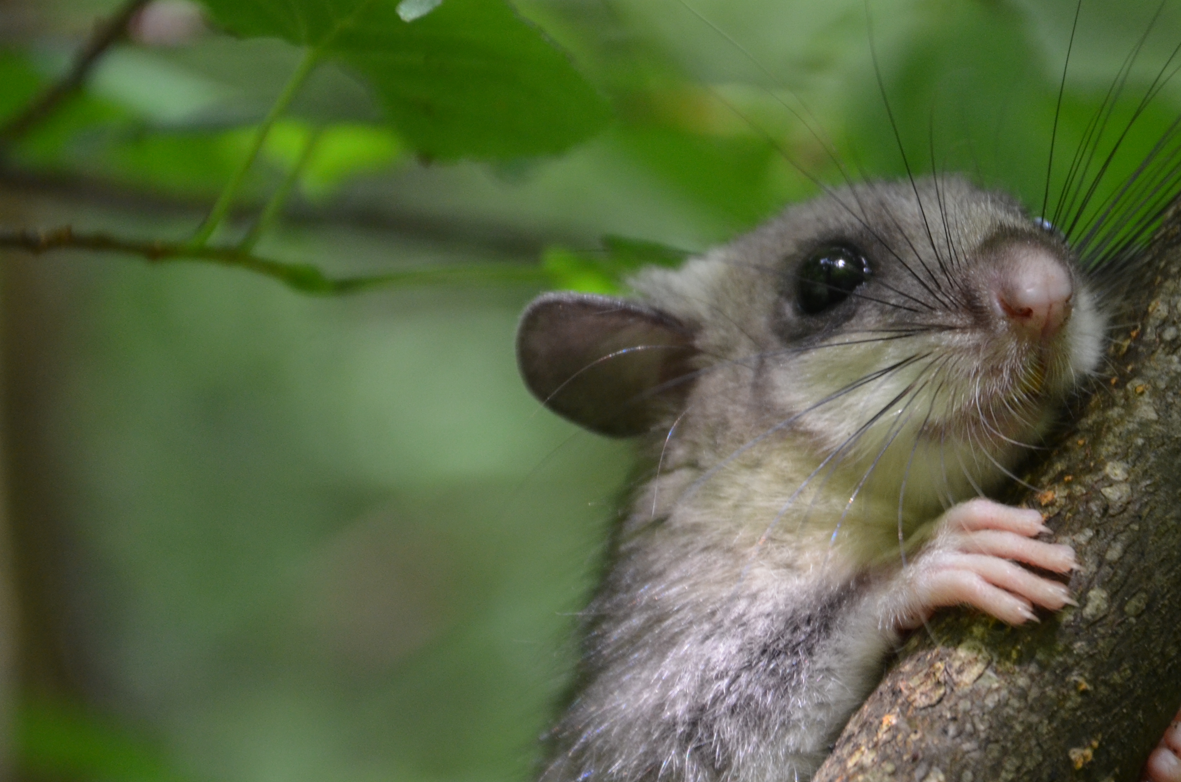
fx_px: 7619
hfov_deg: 8.9
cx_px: 864
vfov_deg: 5.9
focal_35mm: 233
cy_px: 346
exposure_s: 1/100
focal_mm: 105
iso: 1000
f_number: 5.6
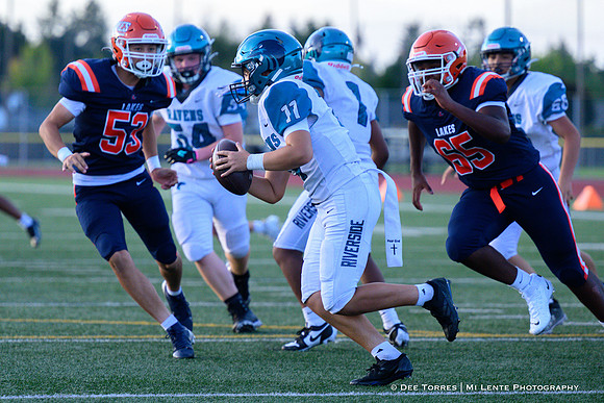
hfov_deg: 7.8
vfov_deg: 5.2
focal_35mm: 262
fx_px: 4402
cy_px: 207
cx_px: 278
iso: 2500
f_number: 4
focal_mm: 210
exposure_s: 1/2000
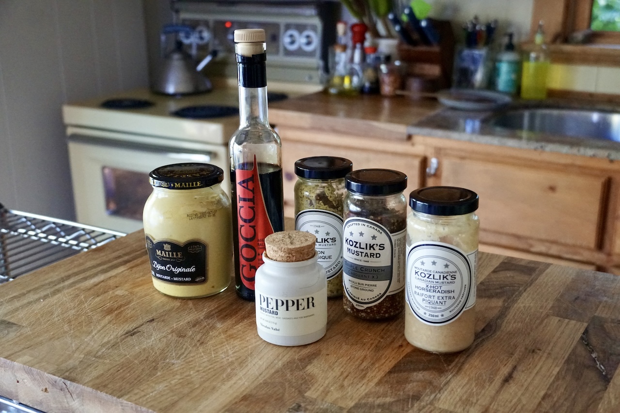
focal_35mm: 46
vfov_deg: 28.9
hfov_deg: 42.3
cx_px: 310
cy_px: 206
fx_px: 801
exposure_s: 1/160
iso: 5000
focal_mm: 31
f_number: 4.5
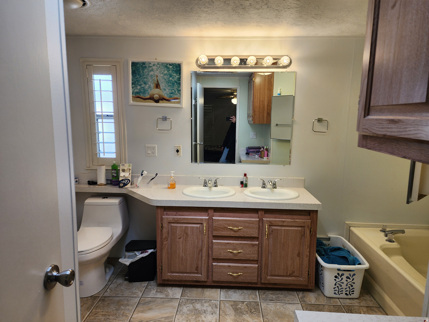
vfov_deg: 58.9
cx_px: 214
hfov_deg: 73.9
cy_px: 161
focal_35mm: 23
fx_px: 285
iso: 80
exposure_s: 1/120
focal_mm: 6.4
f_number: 1.8
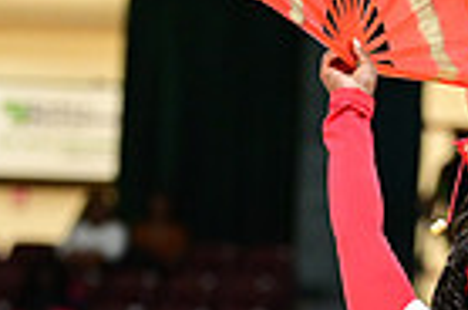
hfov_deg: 5.2
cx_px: 498
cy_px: 482
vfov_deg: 3.4
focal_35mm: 397
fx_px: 5149
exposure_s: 1/1000
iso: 6400
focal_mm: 95
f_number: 3.2
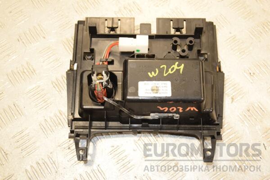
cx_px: 135
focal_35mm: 60
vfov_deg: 22.6
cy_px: 90
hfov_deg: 33.4
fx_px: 450
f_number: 5.6
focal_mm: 40
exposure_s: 1/200
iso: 800
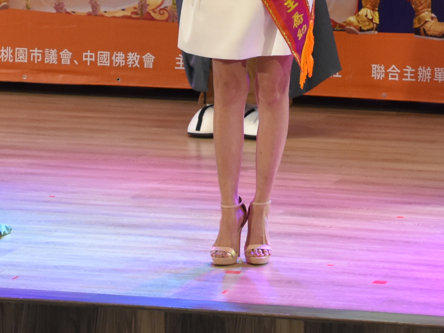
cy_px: -155
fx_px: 2745
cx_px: 401
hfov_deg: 9.2
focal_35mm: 214
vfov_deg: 6.9
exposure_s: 1/160
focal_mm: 40
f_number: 6.3
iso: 1600
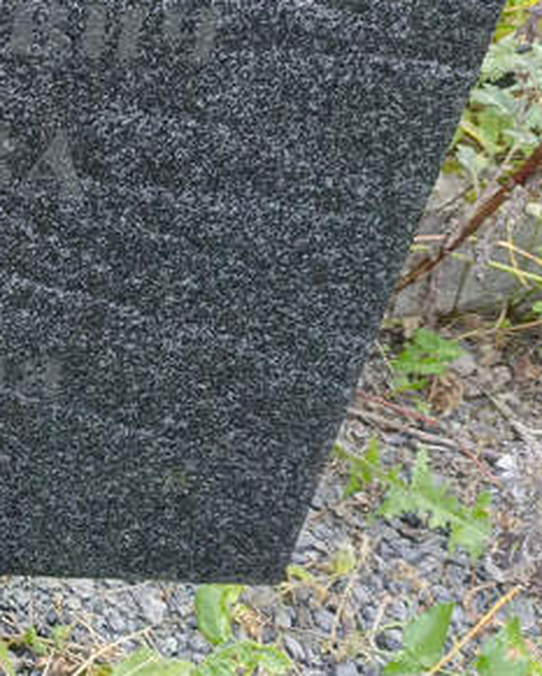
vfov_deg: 27.8
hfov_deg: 20.3
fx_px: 1343
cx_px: -212
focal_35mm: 67
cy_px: 151
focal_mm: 4.76
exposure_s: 1/50
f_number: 1.69
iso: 228
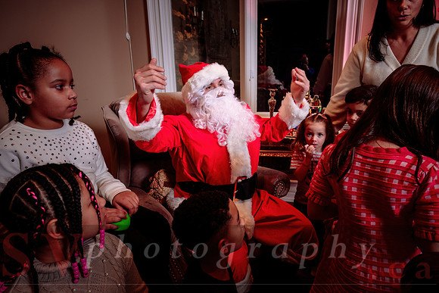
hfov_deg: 73.7
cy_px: 146
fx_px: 293
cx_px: 220
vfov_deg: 53.2
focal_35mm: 24
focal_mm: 24
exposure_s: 1/60
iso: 200
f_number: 5
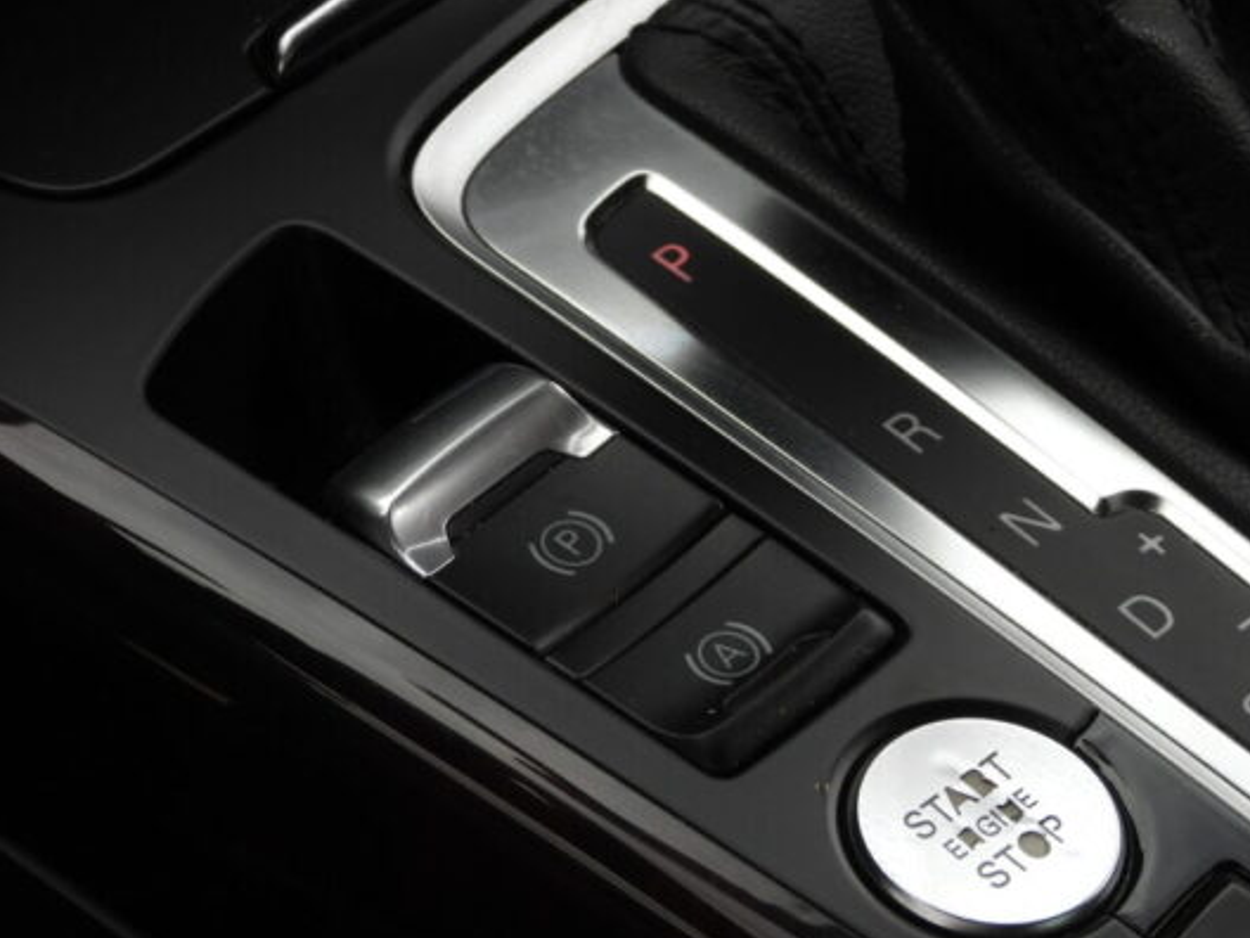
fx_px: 10472
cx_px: 786
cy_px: 613
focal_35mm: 290
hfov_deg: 6.8
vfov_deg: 5.1
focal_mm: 38.6
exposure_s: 1/250
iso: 100
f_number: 4.5
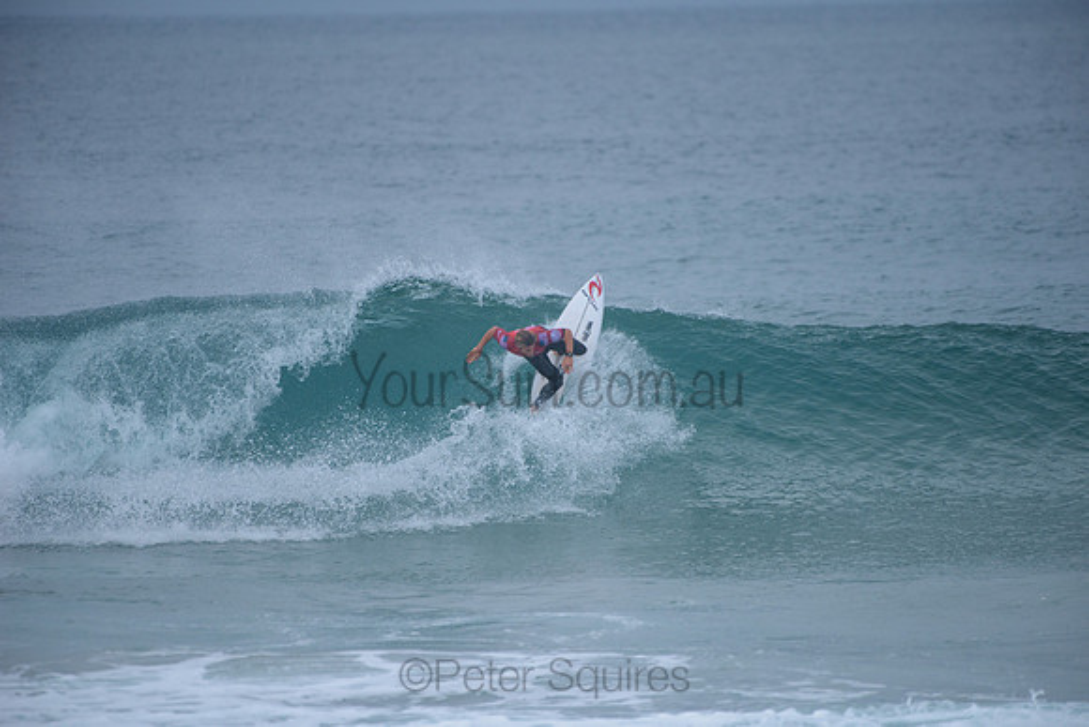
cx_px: 544
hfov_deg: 4.1
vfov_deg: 2.8
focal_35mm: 500
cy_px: 364
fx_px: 15128
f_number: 5.6
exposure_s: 1/2000
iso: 450
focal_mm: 500
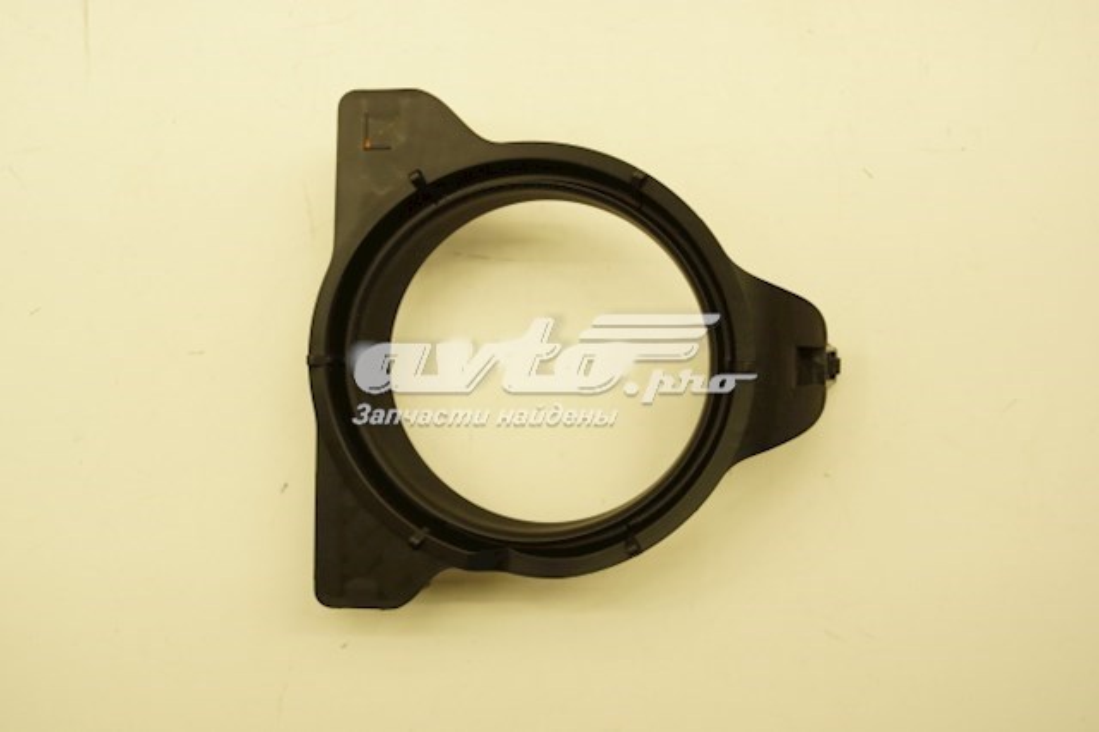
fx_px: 1098
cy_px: 366
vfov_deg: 36.8
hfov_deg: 53.2
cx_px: 550
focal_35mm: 36
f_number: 5
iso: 640
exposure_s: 1/40
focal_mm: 24
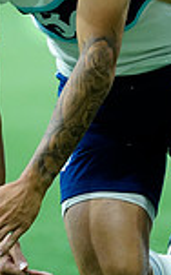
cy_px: -53
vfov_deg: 1.2
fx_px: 13640
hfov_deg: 0.7
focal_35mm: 1824
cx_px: 104
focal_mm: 600
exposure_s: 1/1600
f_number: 4
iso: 6400
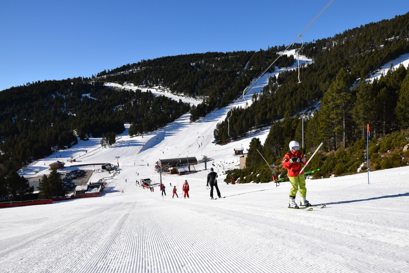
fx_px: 307
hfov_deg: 67.3
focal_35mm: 27
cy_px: 136
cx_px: 204
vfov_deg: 48.0
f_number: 10
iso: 200
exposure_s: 1/400
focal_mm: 18
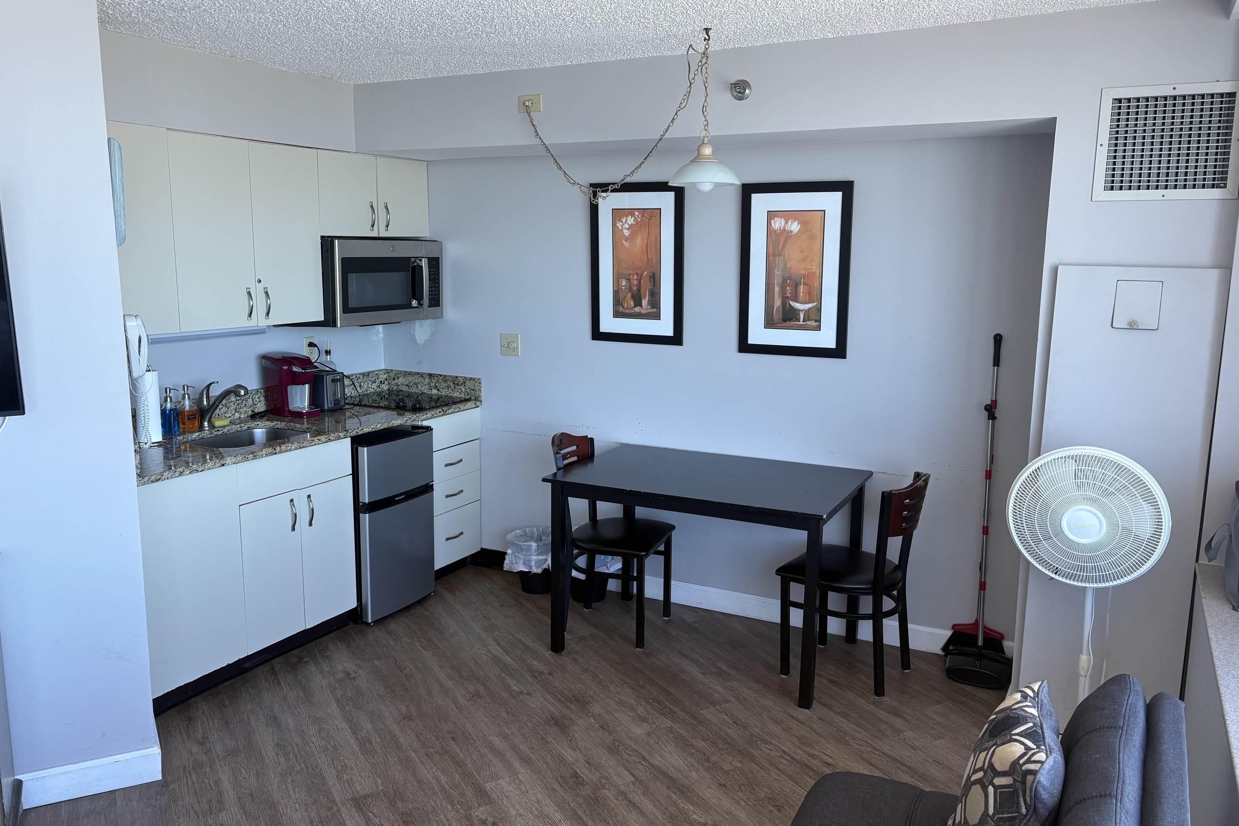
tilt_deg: -9.4
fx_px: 964
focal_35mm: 28
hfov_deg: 65.5
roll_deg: +0.2
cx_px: 622
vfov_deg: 46.4
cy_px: 404
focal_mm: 5.96
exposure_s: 1/121
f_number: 1.6
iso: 100
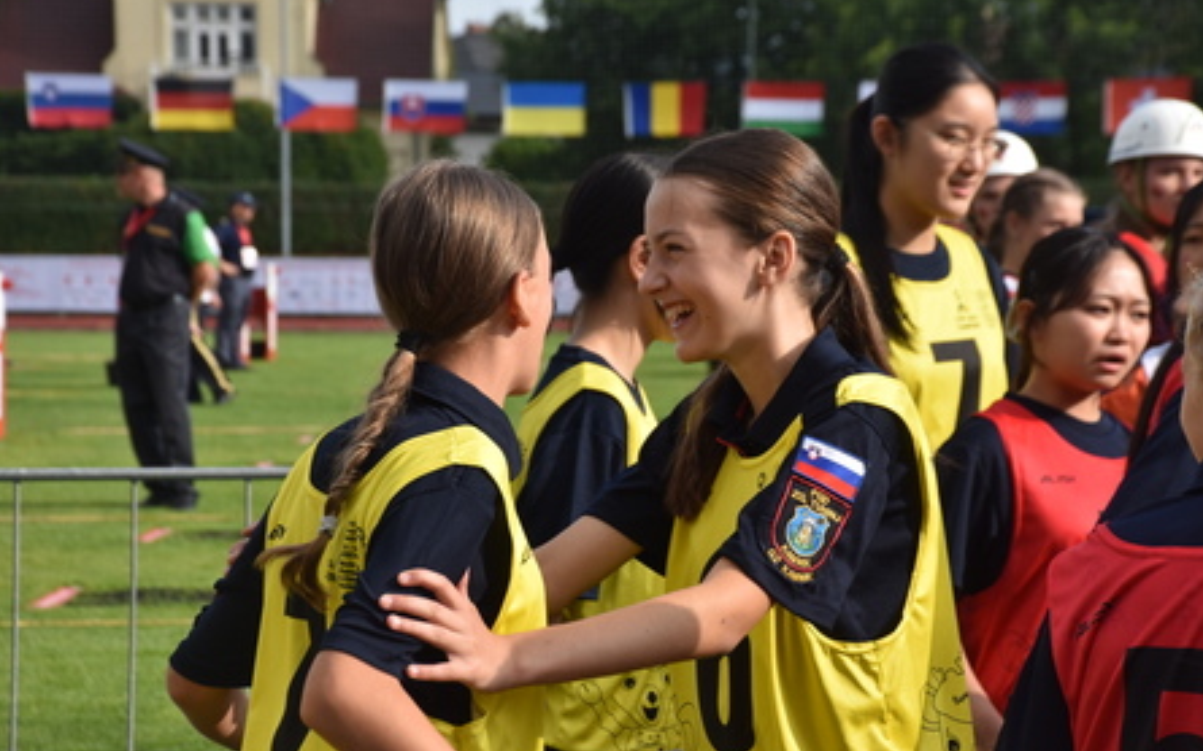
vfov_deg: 10.0
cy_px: 365
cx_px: 606
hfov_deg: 15.9
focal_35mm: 132
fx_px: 4311
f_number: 8
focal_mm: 85
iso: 280
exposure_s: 1/500
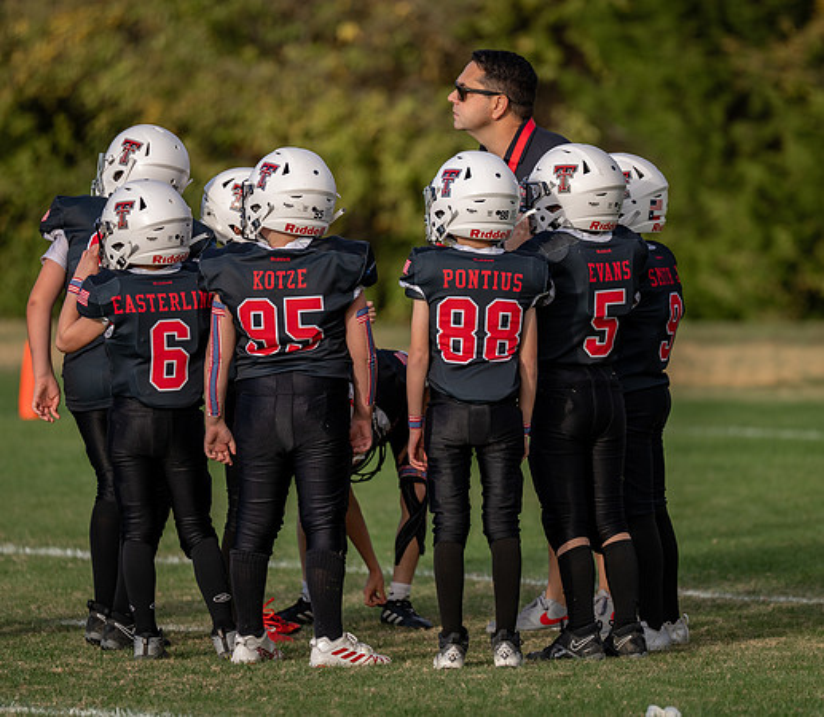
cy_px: 330
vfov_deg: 5.8
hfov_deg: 6.7
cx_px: 495
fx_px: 7027
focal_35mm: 278
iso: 100
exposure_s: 1/1250
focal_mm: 200
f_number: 2.8
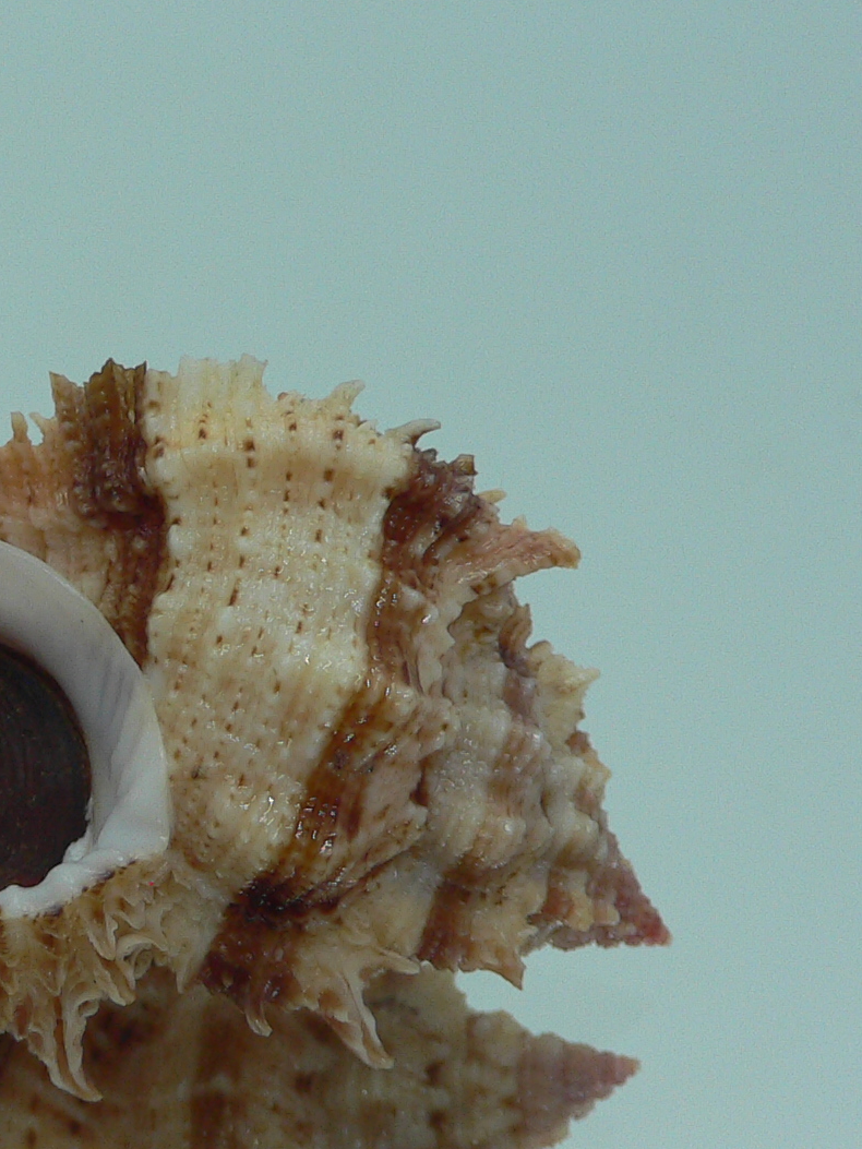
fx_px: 2224
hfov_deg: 21.3
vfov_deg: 28.9
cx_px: 28
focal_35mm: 67
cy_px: 721
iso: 80
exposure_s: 1/60
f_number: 2.8
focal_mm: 4.6
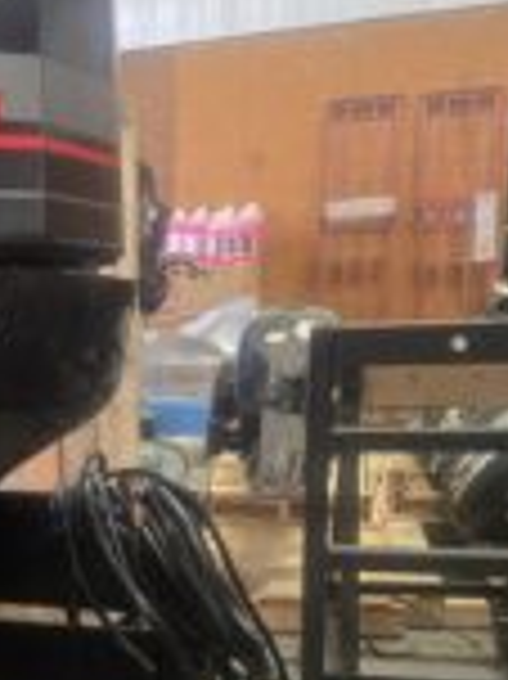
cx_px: -108
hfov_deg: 23.4
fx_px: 1117
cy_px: 502
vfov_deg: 33.2
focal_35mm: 57
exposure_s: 1/120
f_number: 1.8
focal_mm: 5.4
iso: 640
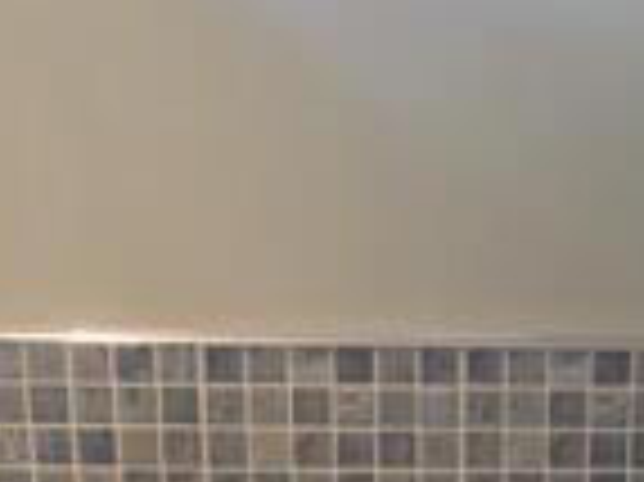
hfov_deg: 16.5
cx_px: 570
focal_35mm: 118
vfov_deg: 11.7
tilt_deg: -23.6
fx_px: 2193
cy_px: 831
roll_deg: -2.3
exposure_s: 1/33
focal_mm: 4.15
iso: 50
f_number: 2.2
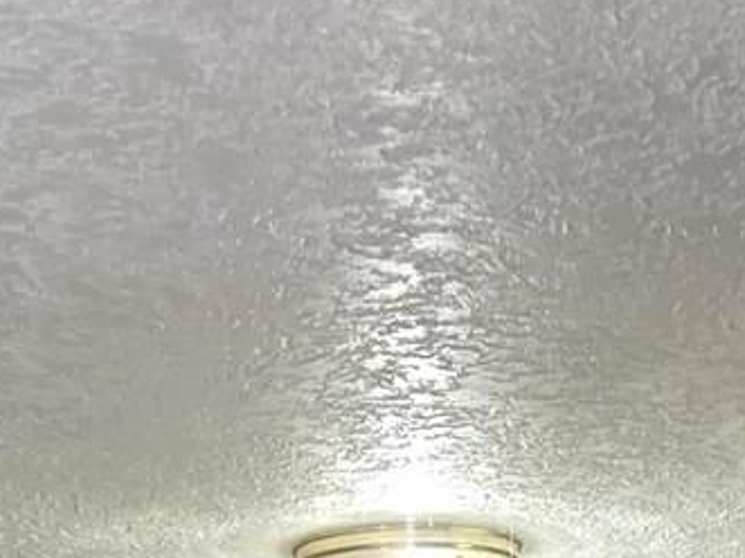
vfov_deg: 7.9
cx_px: 344
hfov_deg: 12.4
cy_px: 1714
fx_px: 3442
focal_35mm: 160
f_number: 1.8
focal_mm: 5.4
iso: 400
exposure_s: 1/120
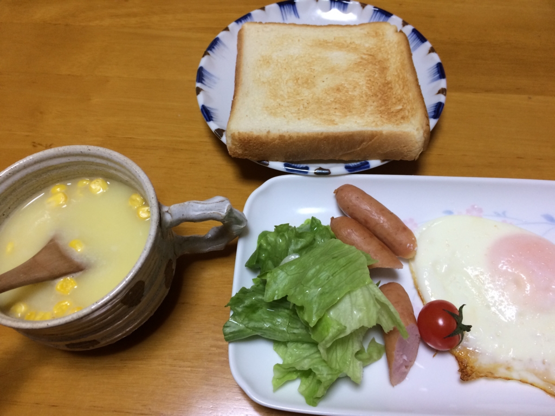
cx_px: 278
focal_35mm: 29
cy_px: 208
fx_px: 465
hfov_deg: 61.7
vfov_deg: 48.2
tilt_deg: -58.4
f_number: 2.2
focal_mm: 4.15
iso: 100
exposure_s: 1/30
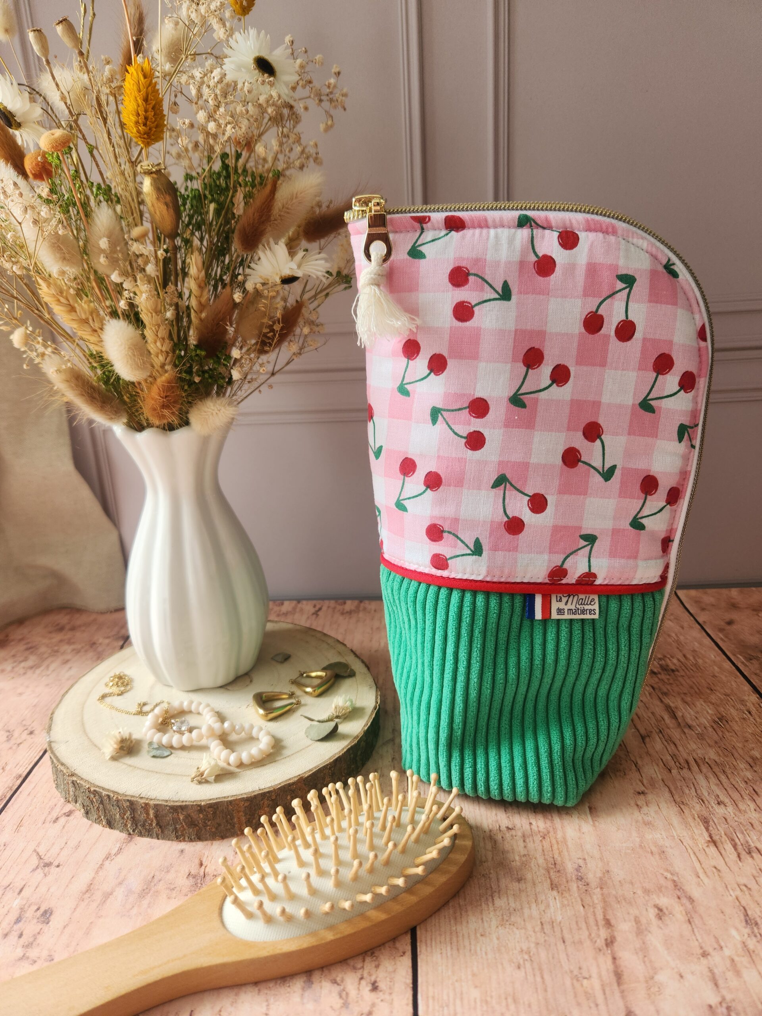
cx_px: 381
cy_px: 508
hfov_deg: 58.9
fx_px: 675
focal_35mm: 23
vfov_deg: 73.9
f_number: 1.8
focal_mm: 5.4
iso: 64
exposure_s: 1/180
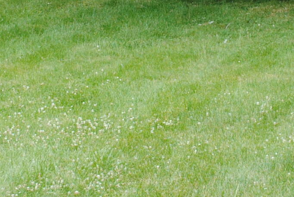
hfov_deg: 11.9
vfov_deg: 8.0
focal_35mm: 171
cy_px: 12
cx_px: 267
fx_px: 1398
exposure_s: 1/200
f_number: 7.1
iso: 400
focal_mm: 26
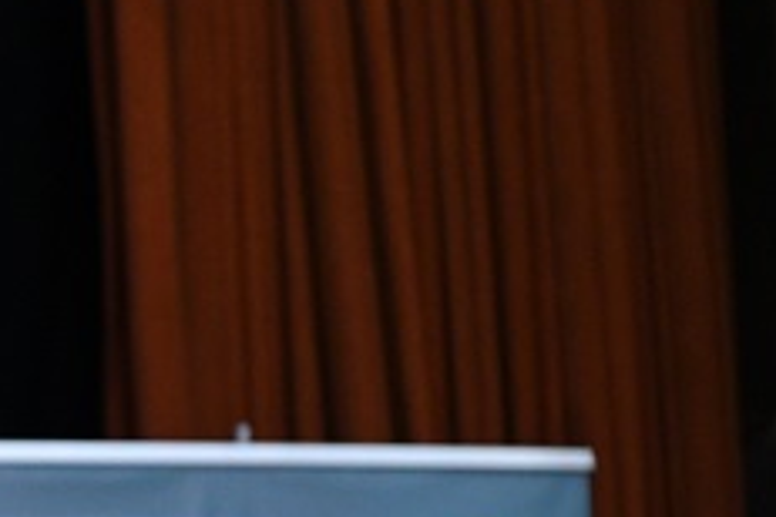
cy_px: 910
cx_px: -887
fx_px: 9247
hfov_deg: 4.7
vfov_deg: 3.2
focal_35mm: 429
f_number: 4
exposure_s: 1/100
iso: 2500
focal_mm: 99
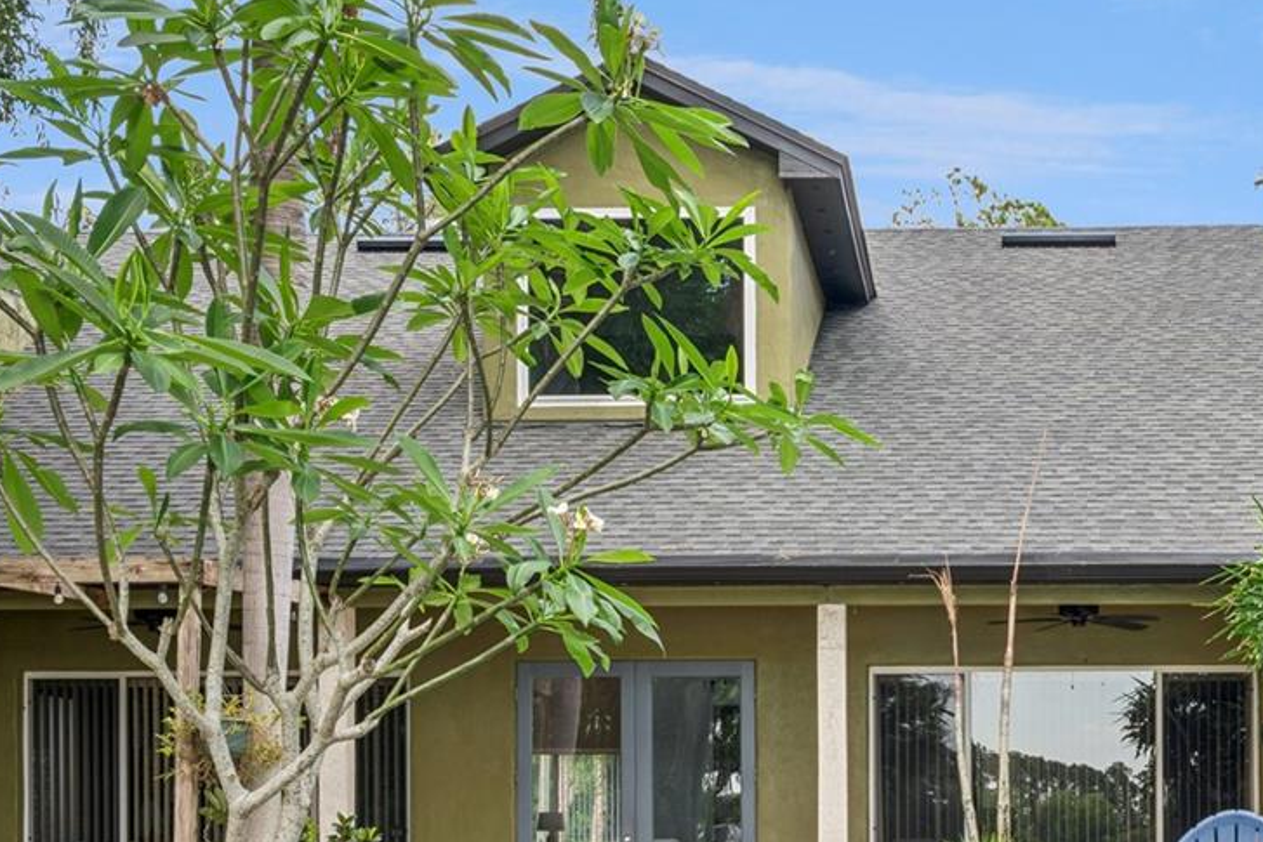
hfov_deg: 29.9
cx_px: 976
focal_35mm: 66
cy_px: 854
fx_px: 2316
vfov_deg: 20.0
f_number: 18
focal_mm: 30
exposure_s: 1/10
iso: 125
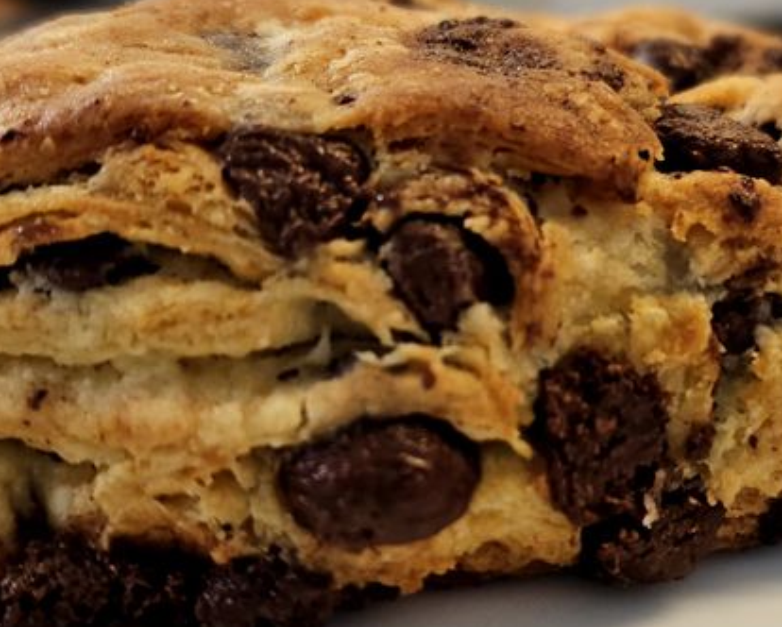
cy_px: 295
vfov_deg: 23.5
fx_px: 1506
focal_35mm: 65
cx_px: 427
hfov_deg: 29.1
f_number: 1.7
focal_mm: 6.3
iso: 125
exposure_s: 1/60
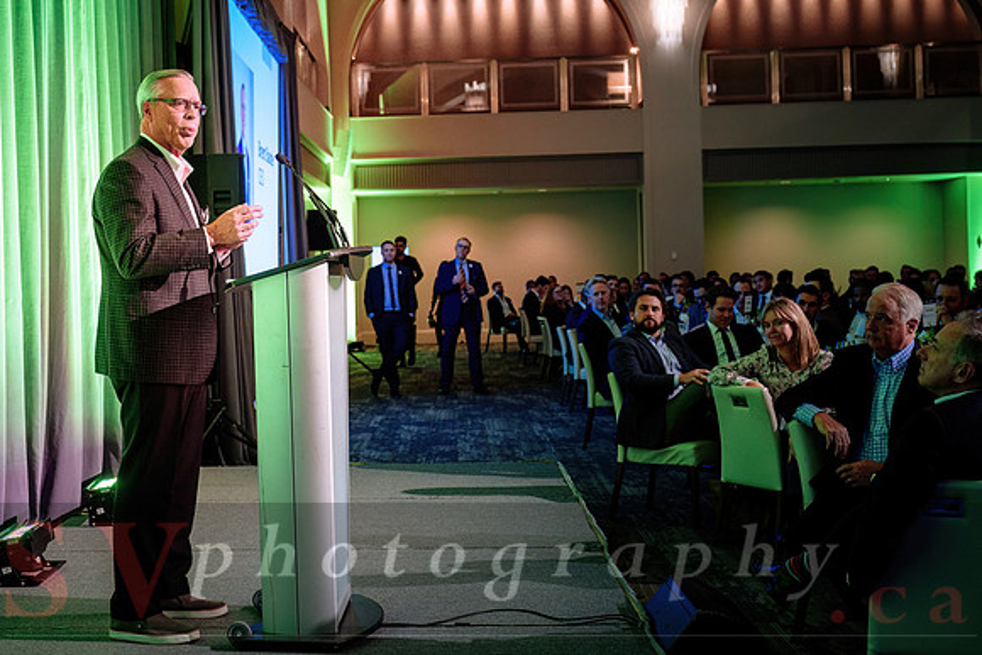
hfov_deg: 41.3
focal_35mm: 48
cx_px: 384
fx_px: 1296
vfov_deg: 28.3
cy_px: 279
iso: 1000
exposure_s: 1/60
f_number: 3.5
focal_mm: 39
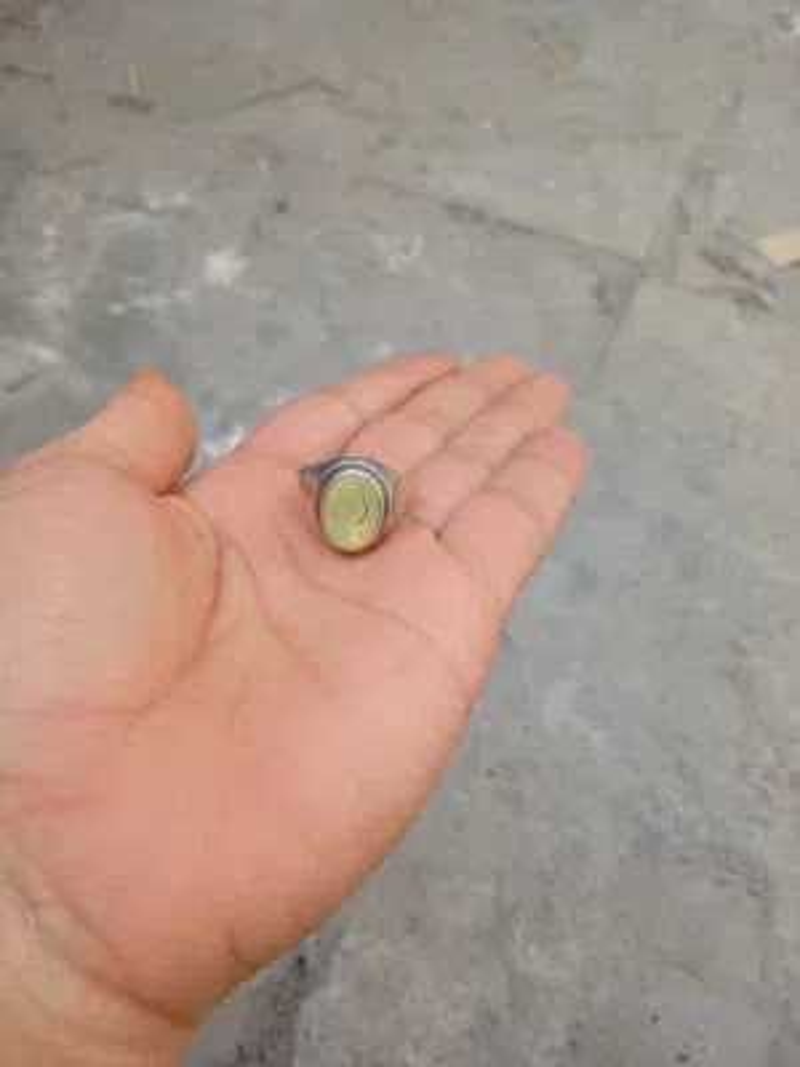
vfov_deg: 65.3
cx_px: 400
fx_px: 832
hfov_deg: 51.4
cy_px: 534
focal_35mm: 27
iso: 25
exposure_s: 1/100
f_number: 1.8
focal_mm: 4
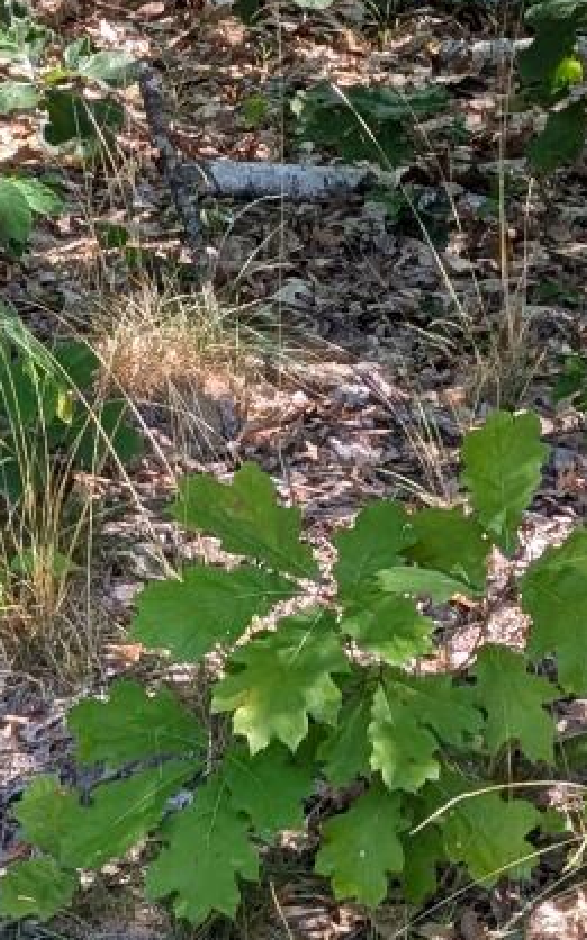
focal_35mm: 122
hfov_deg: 10.7
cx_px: 199
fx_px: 3125
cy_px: -85
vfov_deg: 16.6
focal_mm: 6.9
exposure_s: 1/166
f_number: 1.68
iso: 29
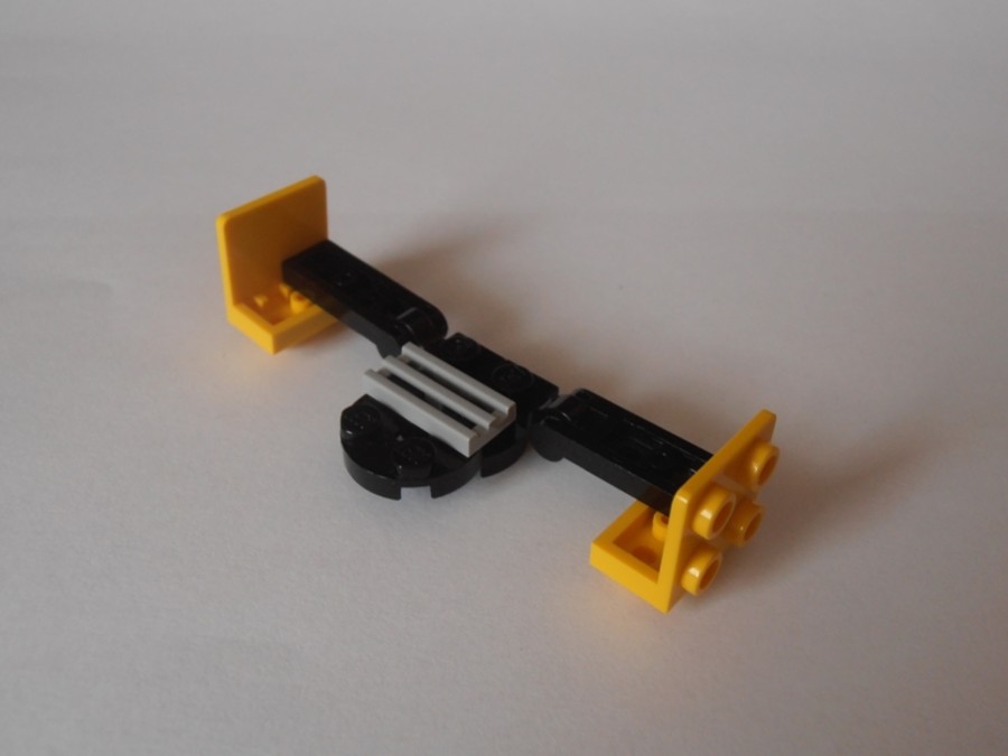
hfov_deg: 50.1
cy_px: 378
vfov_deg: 38.7
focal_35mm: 37
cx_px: 504
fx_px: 1077
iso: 125
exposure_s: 1/40
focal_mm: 6.61
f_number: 3.9
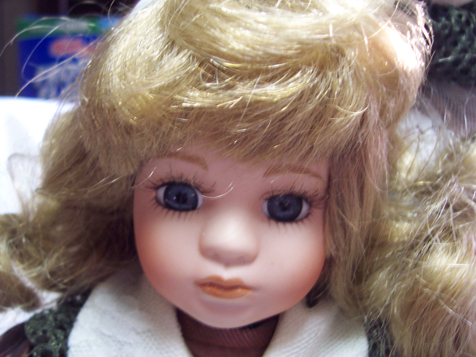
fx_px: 509
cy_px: 178
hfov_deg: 50.1
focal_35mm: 37
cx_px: 238
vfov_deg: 38.7
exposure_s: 1/30
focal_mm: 5.6
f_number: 2.8
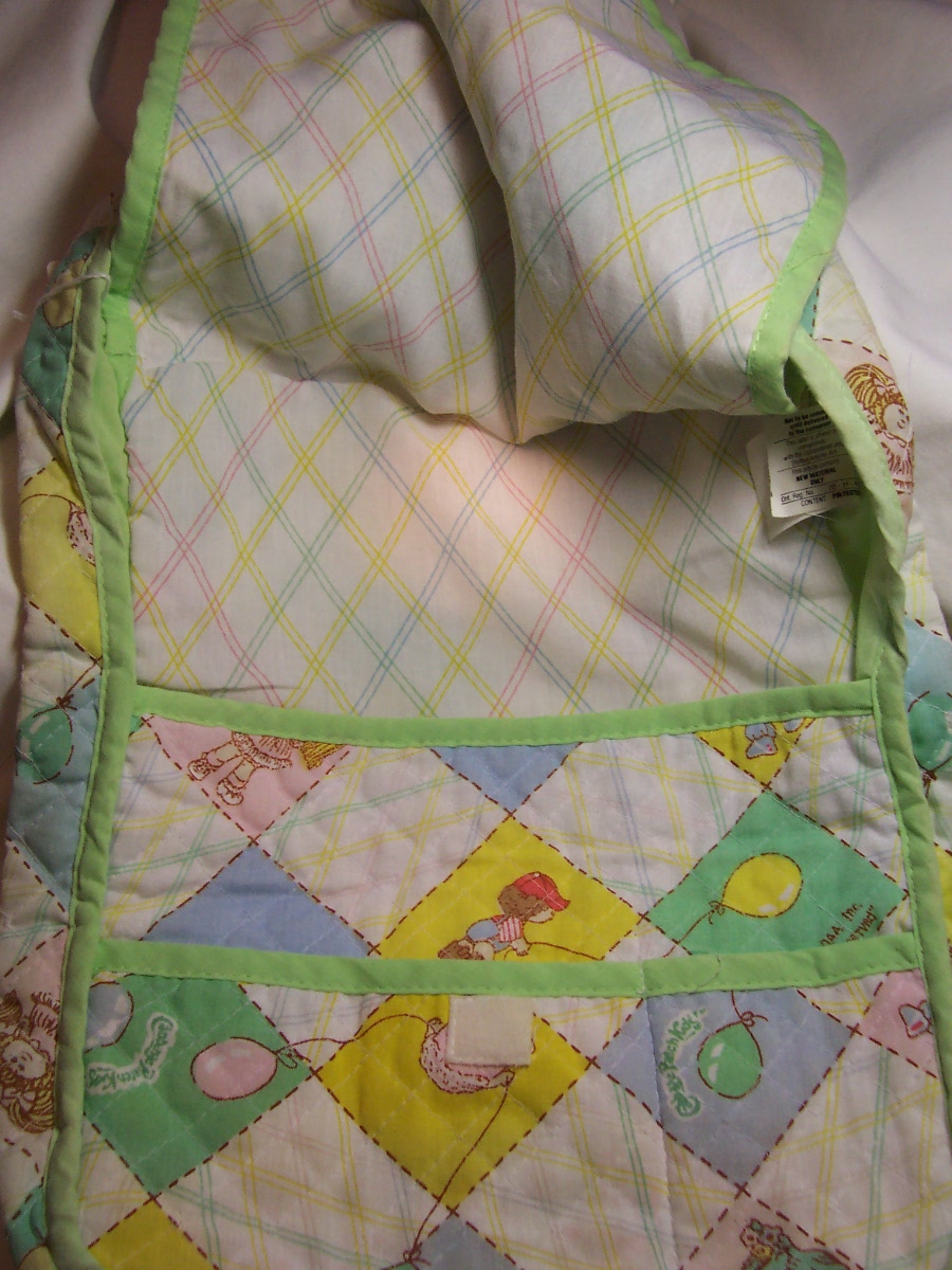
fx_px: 1357
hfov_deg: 38.7
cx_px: 476
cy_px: 635
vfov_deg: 50.1
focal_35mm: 37
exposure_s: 1/90
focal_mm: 5.6
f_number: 2.8
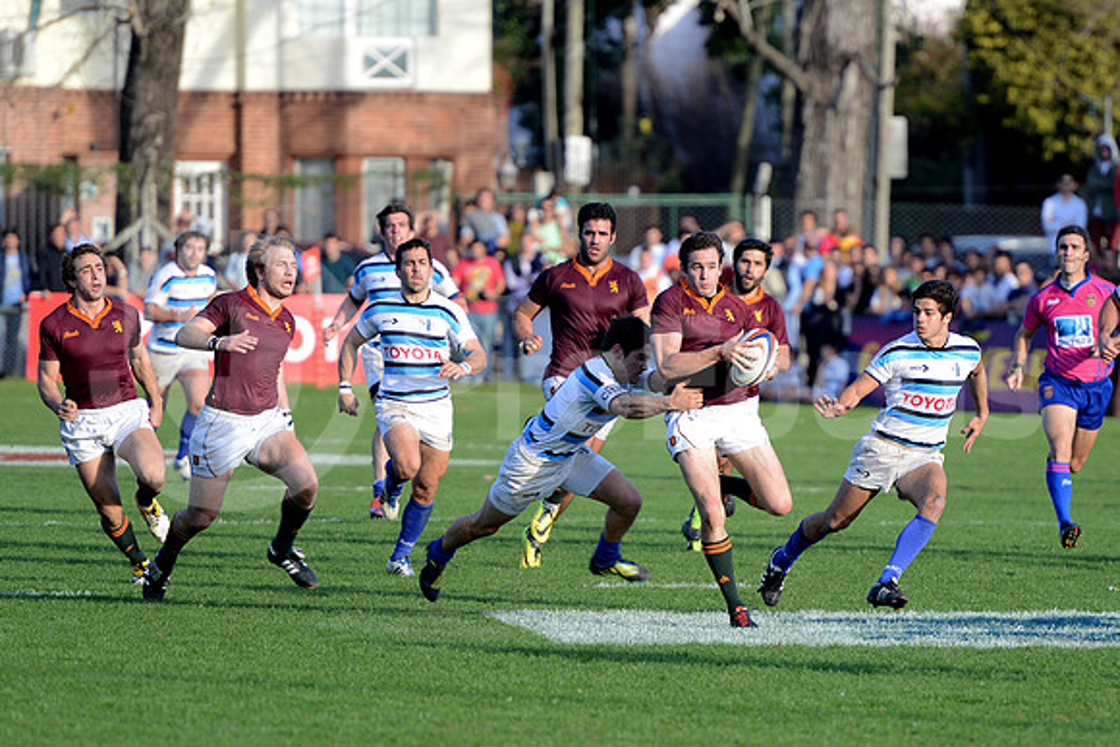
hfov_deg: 7.6
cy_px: 374
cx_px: 560
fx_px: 8402
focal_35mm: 270
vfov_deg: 5.1
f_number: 4
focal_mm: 270
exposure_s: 1/500
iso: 500
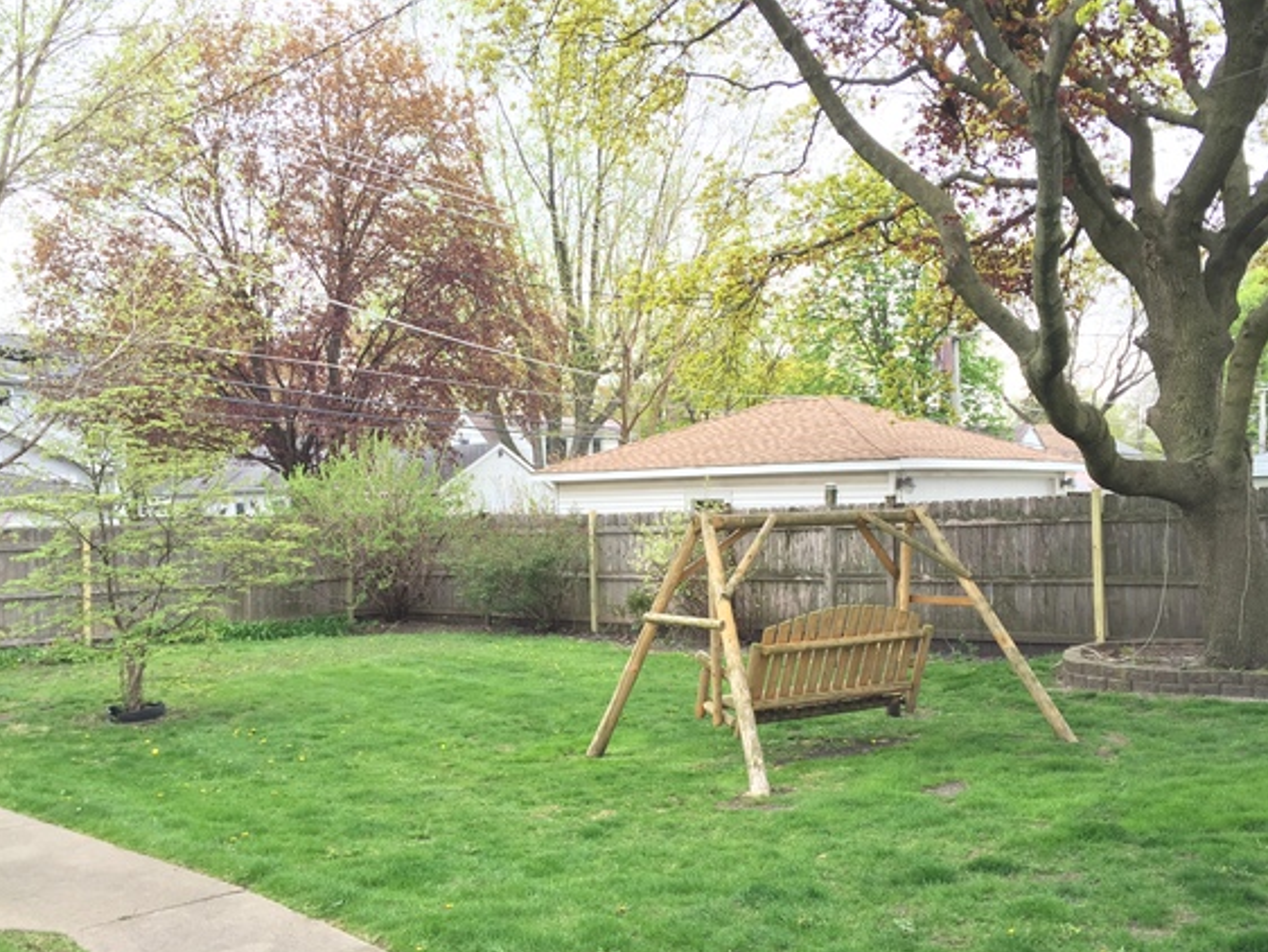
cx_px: 632
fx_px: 1209
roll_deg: +1.0
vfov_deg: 42.9
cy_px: 539
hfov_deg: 55.3
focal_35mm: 33
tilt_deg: -1.1
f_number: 2.2
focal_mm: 4.15
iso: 32
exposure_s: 1/120
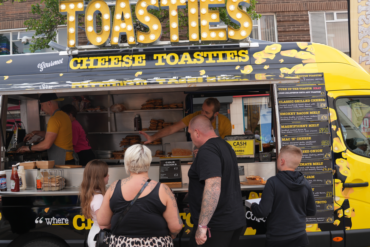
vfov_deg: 36.9
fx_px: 370
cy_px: 124
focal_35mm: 36
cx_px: 185
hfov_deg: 53.1
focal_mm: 24
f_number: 4.5
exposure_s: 1/250
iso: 100
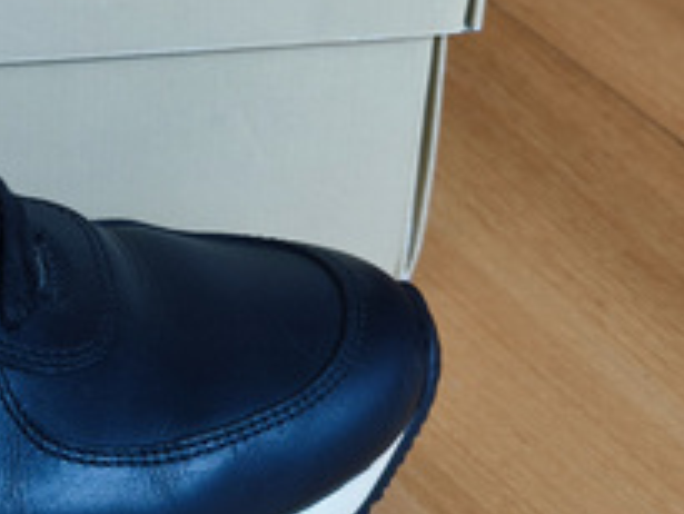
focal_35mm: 117
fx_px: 2313
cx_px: -227
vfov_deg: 12.5
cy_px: -3
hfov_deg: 15.9
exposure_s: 1/50
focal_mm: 6.57
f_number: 1.6
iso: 800
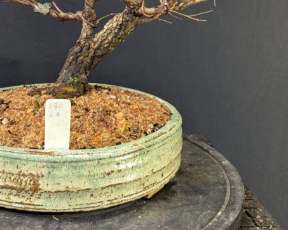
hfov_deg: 35.1
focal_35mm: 53
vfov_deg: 27.2
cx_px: 100
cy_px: 6
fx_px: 452
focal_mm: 6.81
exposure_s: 1/50
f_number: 1.85
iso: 91
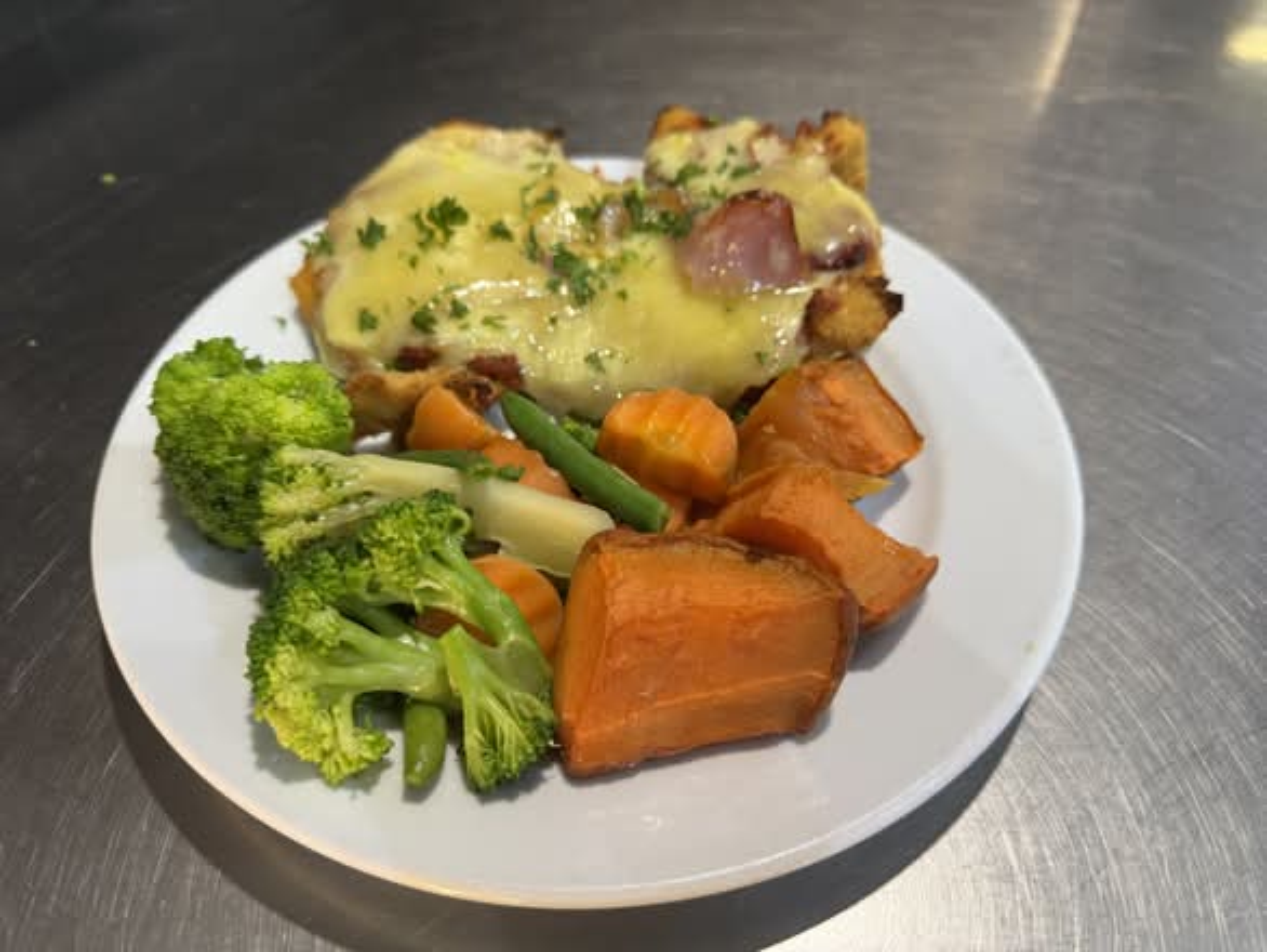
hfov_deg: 71.6
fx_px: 879
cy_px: 476
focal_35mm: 24
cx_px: 634
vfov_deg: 56.9
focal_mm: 6.76
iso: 200
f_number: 1.78
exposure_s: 1/50
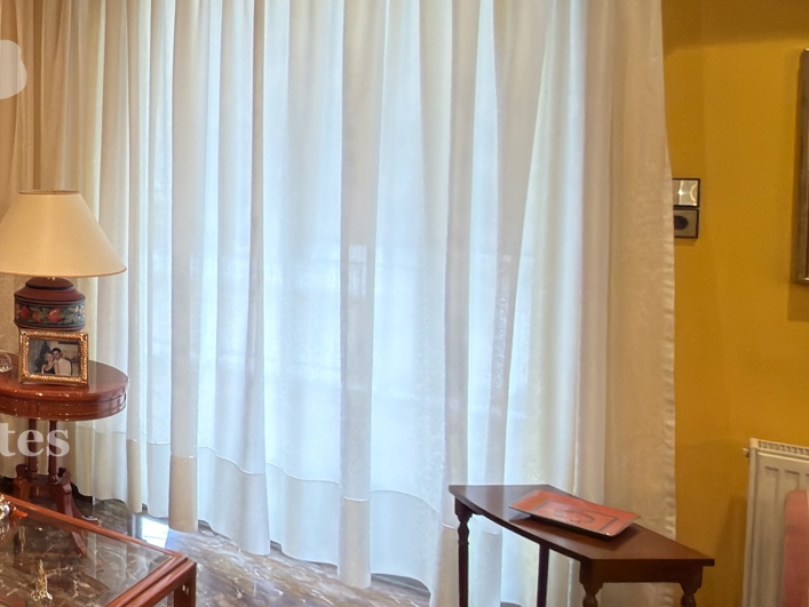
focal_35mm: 38
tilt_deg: -2.0
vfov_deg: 37.3
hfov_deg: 35.3
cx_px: -221
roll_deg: +0.8
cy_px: 191
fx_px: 889
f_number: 2.2
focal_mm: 2.22
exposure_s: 1/25
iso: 200
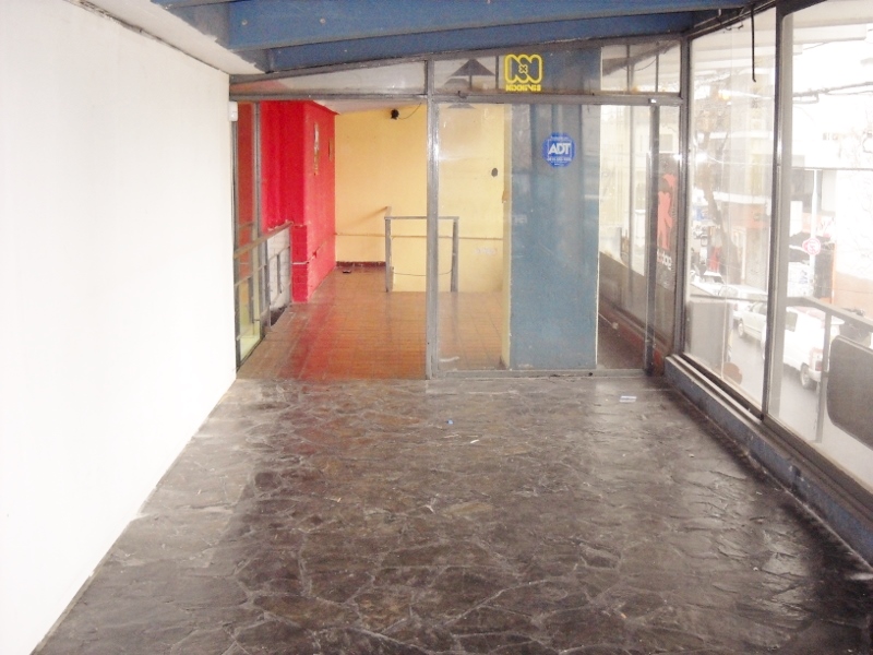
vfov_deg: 35.1
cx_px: 436
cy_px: 328
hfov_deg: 45.8
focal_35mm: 41
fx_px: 1034
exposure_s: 1/30
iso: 400
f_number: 3.1
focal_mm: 6.72
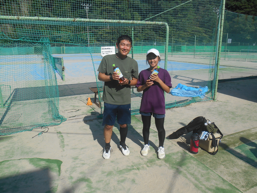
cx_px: 128
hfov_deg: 67.3
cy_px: 96
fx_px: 193
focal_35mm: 26
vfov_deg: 53.1
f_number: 3.4
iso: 80
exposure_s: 1/1000
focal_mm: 4.7
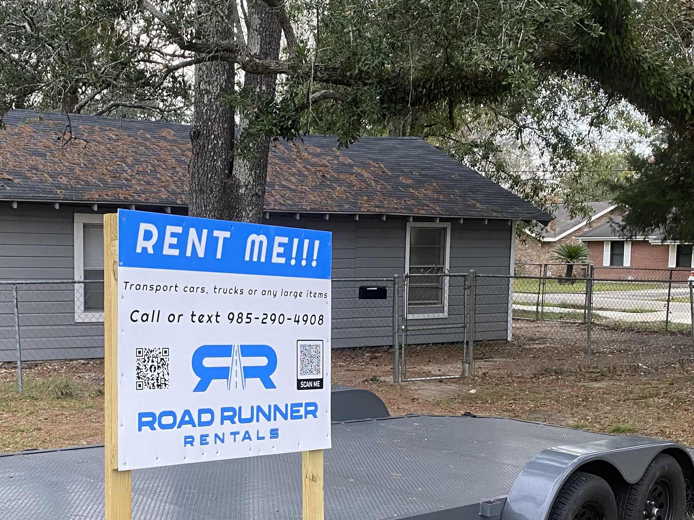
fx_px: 1043
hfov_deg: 36.6
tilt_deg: -4.5
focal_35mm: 52
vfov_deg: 27.8
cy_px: 351
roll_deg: -1.3
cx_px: 254
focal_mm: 4.25
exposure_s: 1/63
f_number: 1.8
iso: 125
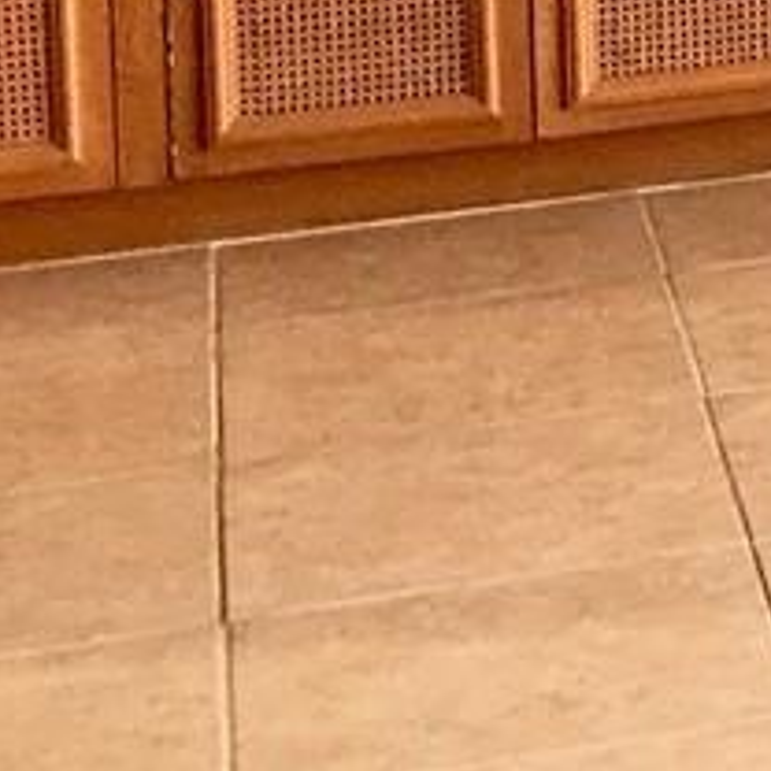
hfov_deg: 7.7
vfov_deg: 8.3
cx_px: 2357
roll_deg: +2.0
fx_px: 4964
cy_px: -912
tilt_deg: -4.0
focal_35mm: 197
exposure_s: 1/241
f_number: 2.2
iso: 25
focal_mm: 4.15
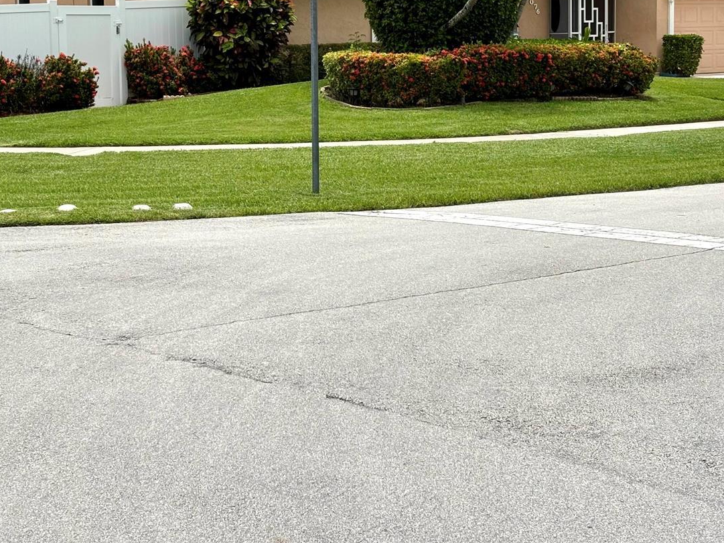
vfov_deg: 19.0
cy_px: 146
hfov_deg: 25.3
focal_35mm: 77
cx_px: 329
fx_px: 1610
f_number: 1.6
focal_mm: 5.96
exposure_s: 1/4630
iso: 40
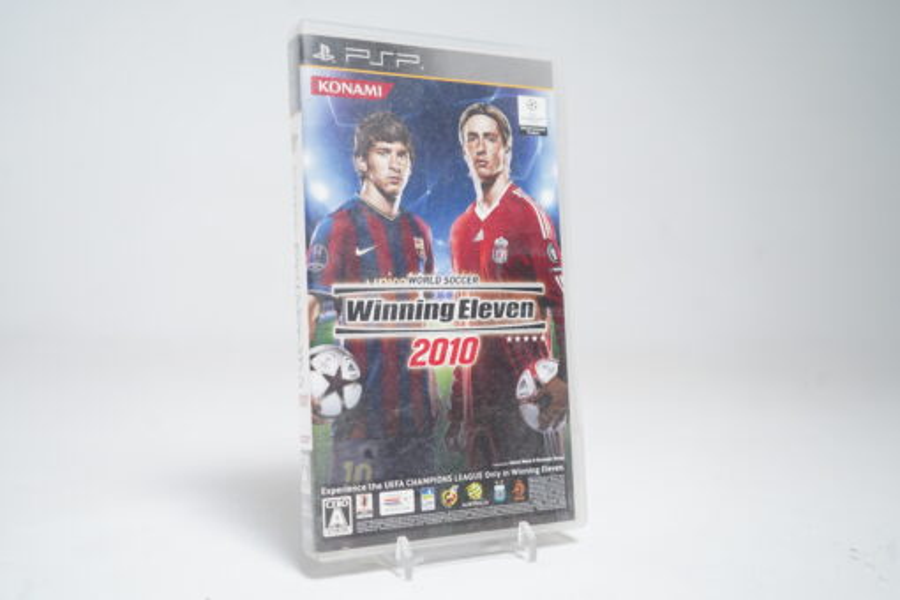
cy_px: 300
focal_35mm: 38
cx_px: 450
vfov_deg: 35.1
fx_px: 950
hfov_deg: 50.7
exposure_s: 1/40
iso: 1000
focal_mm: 38
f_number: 5
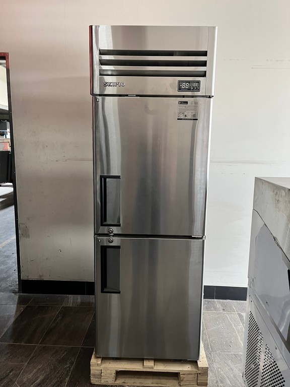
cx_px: 145
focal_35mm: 26
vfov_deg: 67.3
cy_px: 194
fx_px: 290
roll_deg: +0.1
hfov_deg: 53.1
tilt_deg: -10.8
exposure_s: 1/50
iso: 200
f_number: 1.6
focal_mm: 5.1
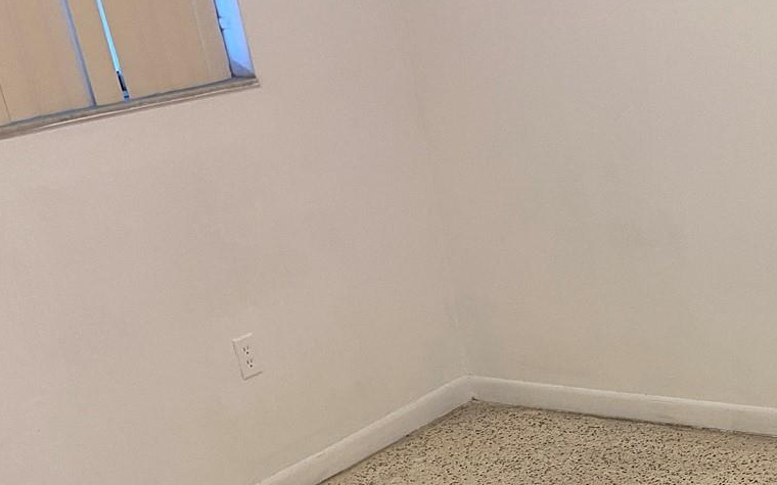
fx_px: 1228
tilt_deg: -27.7
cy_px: 575
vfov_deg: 20.9
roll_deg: +6.6
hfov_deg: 33.6
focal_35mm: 58
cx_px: 672
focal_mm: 4.25
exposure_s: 1/60
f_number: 1.8
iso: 100
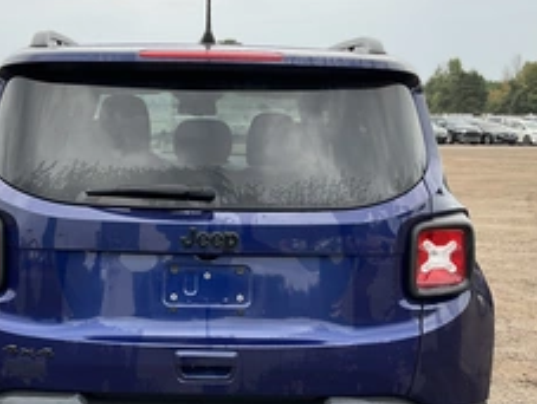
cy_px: 236
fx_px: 792
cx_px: 187
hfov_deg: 37.1
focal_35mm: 51
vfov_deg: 28.6
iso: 25
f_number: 1.8
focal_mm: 3
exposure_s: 1/249
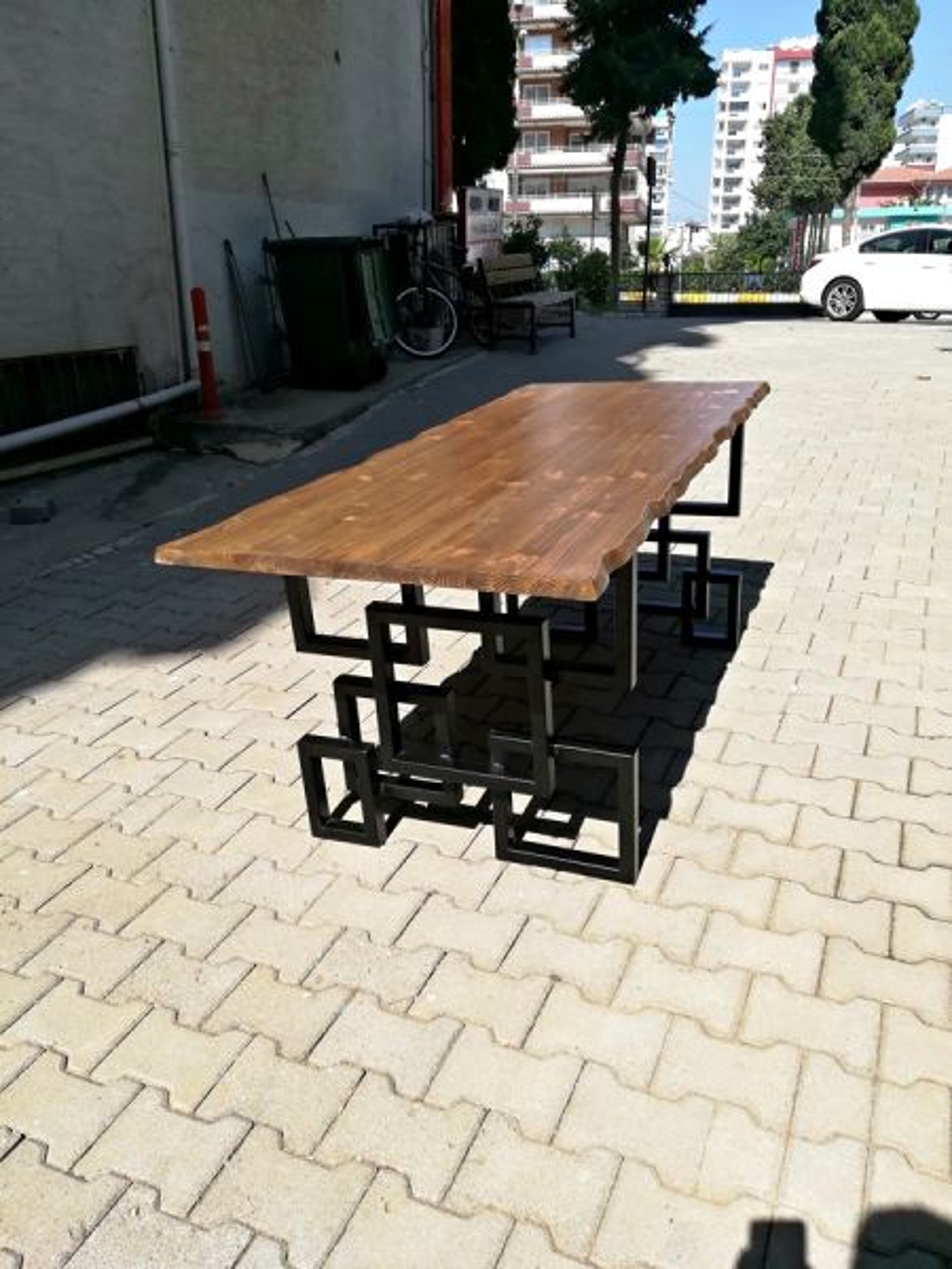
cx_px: 476
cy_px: 634
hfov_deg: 53.1
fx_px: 953
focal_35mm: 26
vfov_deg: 67.3
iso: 50
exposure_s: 1/799
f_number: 2.2
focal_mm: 3.83
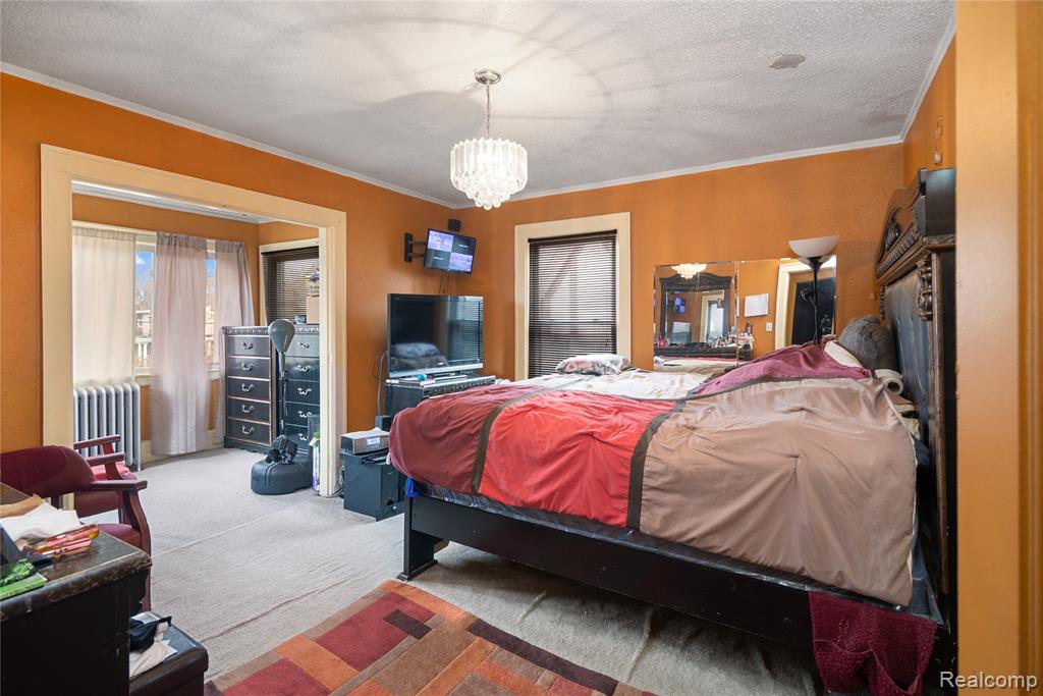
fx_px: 869
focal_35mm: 30
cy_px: 348
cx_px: 522
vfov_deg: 43.6
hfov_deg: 61.9
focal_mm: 30
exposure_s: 1.3
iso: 320
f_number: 9
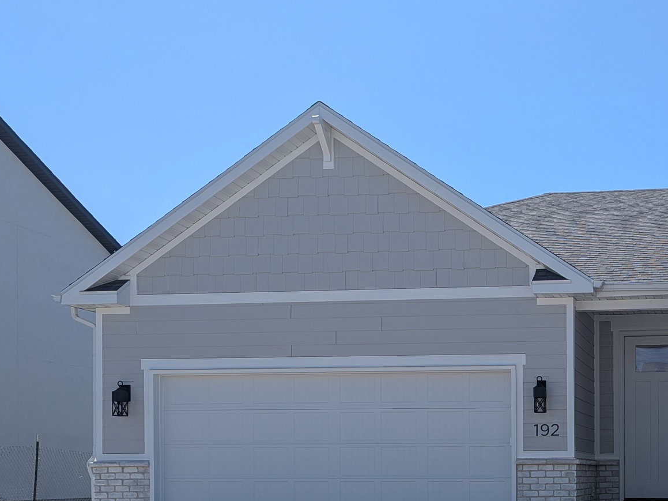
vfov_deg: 26.5
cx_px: 618
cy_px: 456
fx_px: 1023
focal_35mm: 53
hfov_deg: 33.9
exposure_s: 1/2137
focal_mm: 6.81
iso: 45
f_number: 1.85
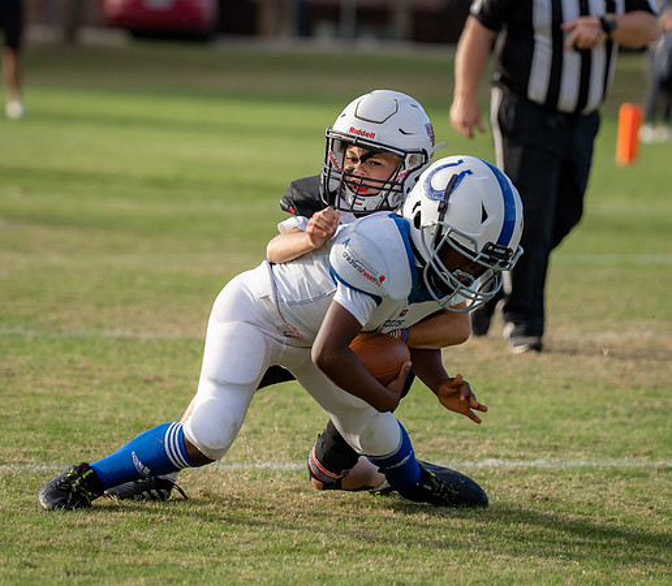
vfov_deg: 5.8
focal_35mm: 279
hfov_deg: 6.7
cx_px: 245
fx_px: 5758
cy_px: 209
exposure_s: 1/1250
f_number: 2.8
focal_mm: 147
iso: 160
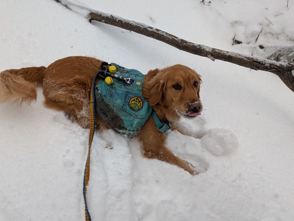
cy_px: 110
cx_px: 147
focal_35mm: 24
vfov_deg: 56.8
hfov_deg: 71.6
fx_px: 204
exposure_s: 1/355
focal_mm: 4.53
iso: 36
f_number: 1.7
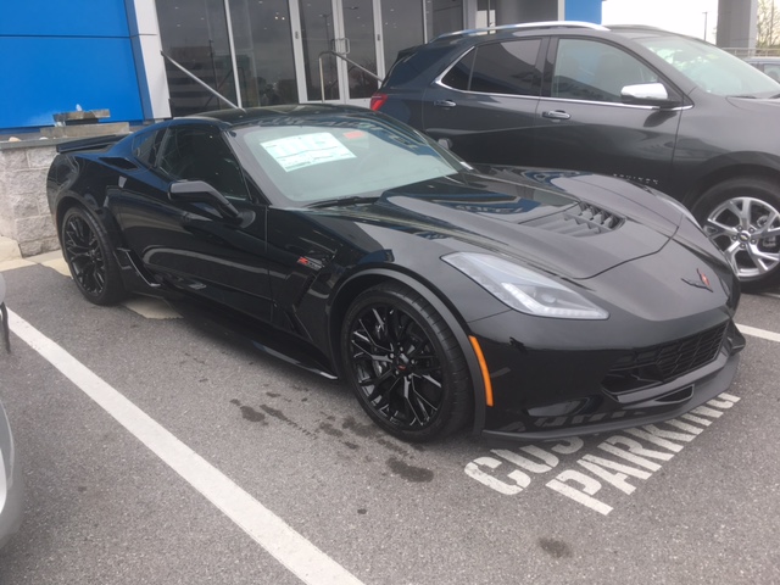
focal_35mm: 29
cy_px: 292
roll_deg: +3.8
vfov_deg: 48.2
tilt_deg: -12.0
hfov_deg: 61.7
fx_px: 653
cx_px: 390
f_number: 2.2
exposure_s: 1/200
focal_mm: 4.15
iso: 25
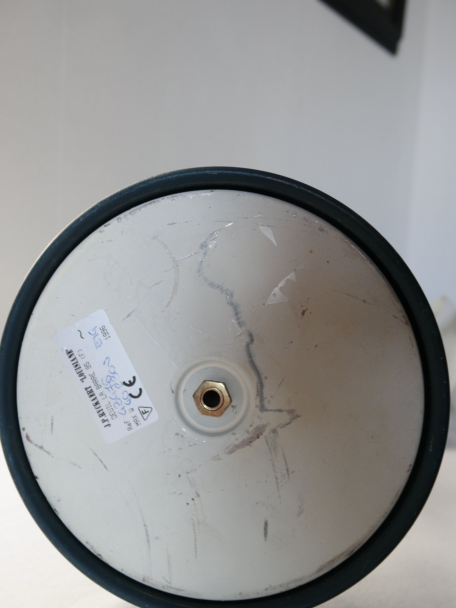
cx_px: 231
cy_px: 344
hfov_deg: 42.9
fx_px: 580
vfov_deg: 55.2
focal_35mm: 33
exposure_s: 1/30
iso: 400
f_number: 5.6
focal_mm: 20
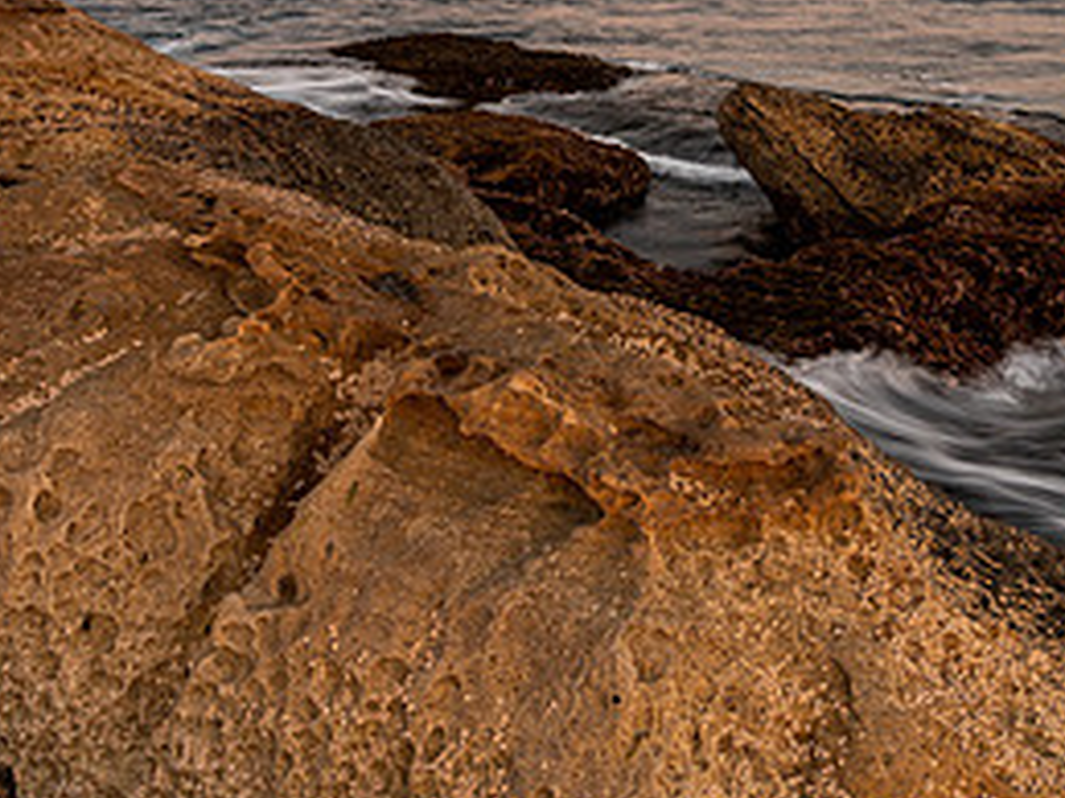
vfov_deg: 37.5
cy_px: 105
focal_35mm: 36
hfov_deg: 51.3
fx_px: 1107
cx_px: 576
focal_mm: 11
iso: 50
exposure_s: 1/2
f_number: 9
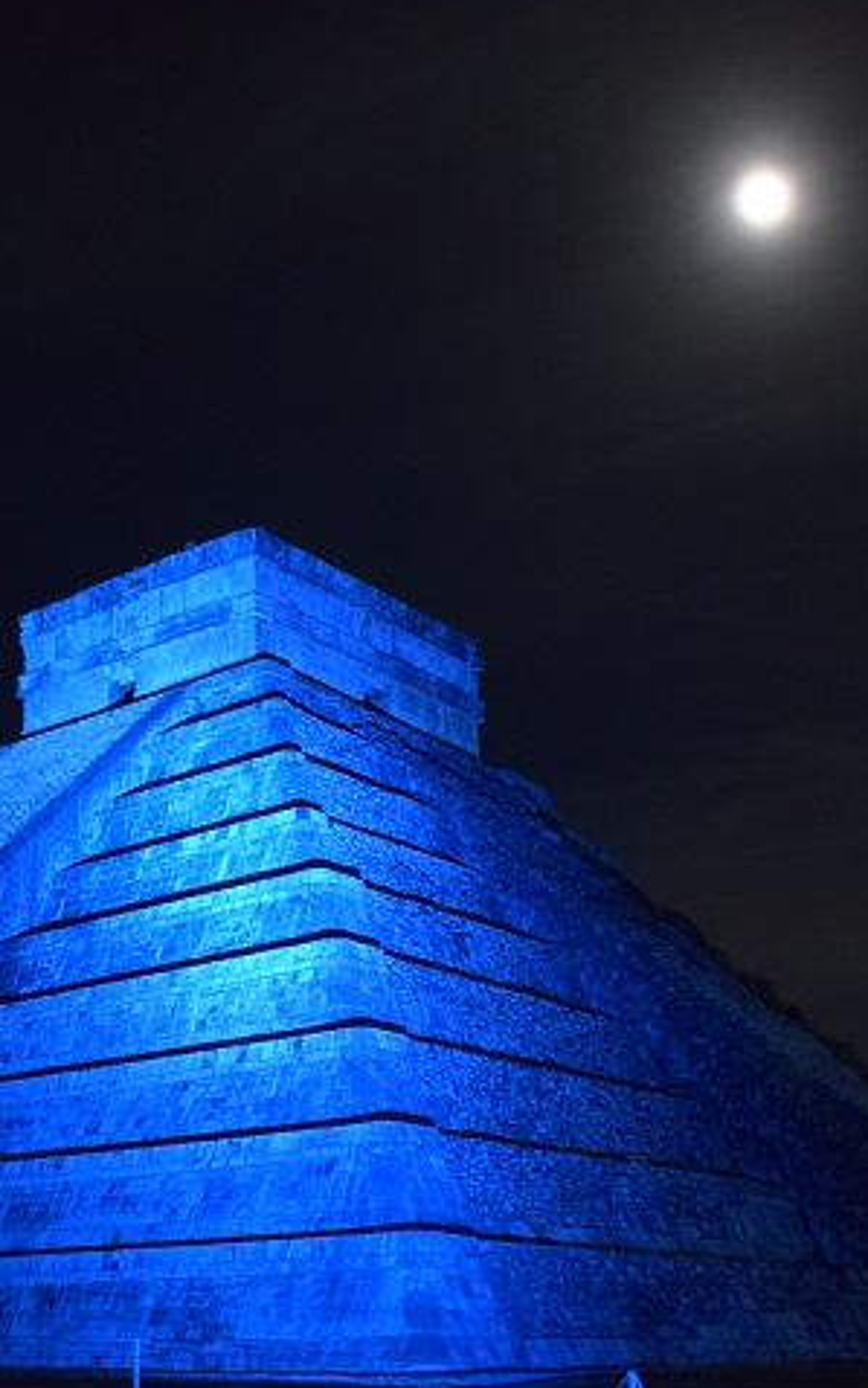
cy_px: 736
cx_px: 232
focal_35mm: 46
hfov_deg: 27.7
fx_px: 1740
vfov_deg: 43.5
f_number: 3.5
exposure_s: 1/13
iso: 2000
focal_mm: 18
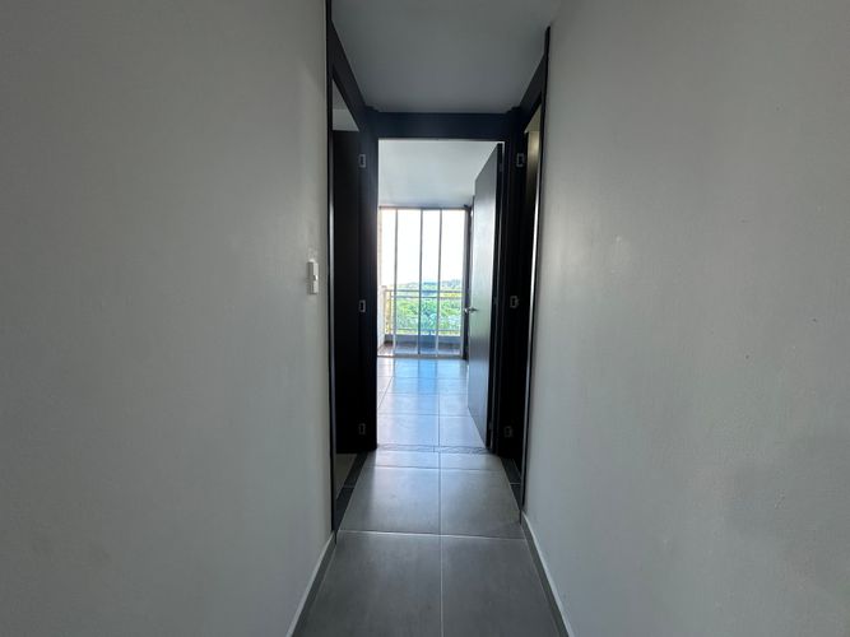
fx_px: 344
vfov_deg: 85.7
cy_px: 318
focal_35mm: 14
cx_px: 425
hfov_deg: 102.1
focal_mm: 2.22
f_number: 2.2
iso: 64
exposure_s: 1/120
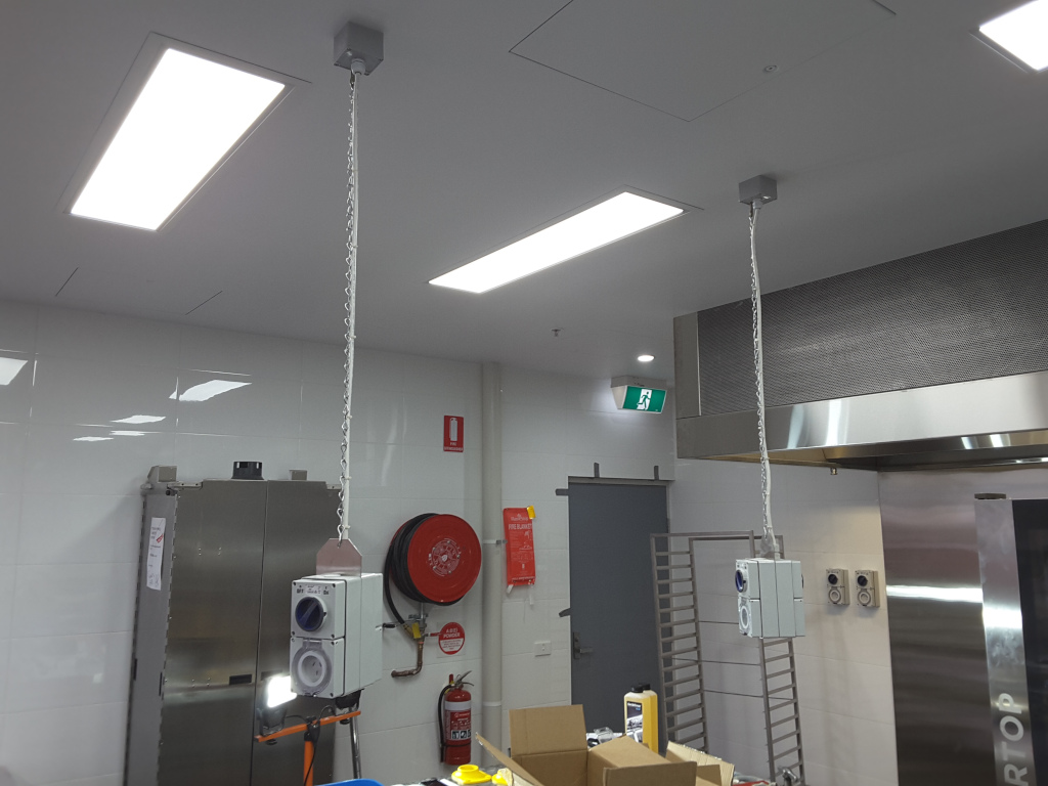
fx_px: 939
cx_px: 524
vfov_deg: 45.4
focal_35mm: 31
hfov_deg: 58.4
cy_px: 393
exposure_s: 1/33
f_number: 1.9
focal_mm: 2.9
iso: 40
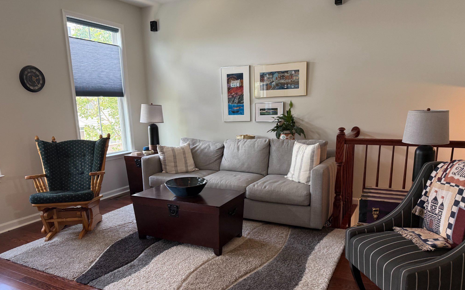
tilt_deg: -12.2
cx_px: 236
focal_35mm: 26
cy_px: 177
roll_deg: +0.6
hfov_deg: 70.4
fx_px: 329
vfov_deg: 47.2
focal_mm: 6.76
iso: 250
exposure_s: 1/120
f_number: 1.78
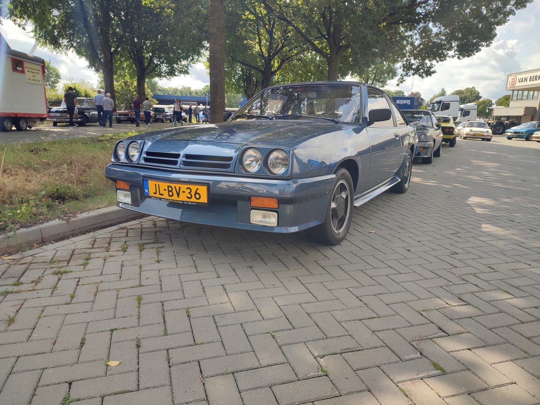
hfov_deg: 71.6
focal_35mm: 24
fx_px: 374
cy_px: 202
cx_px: 270
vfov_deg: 56.8
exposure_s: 1/537
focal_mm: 5.89
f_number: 1.89
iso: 50
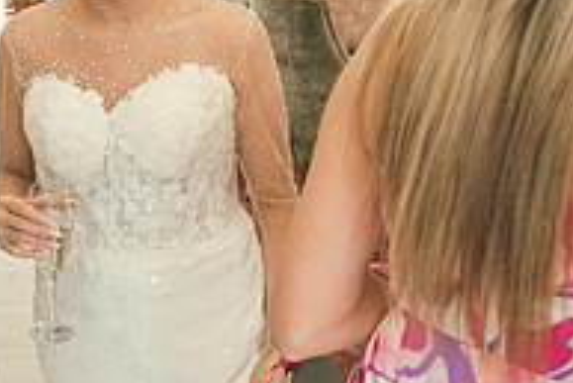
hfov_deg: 24.9
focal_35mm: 78
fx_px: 1242
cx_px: 15
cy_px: 88
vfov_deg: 17.4
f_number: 3.5
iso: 800
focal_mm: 26
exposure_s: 1/160
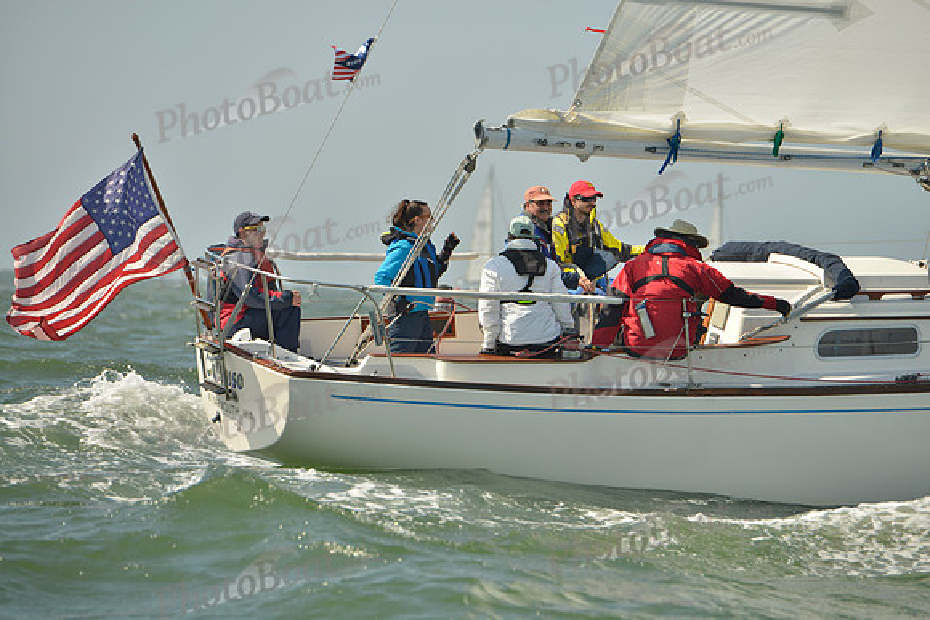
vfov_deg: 6.9
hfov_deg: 10.3
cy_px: 310
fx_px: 5168
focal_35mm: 200
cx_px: 465
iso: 200
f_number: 6.3
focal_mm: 200
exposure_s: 1/1600
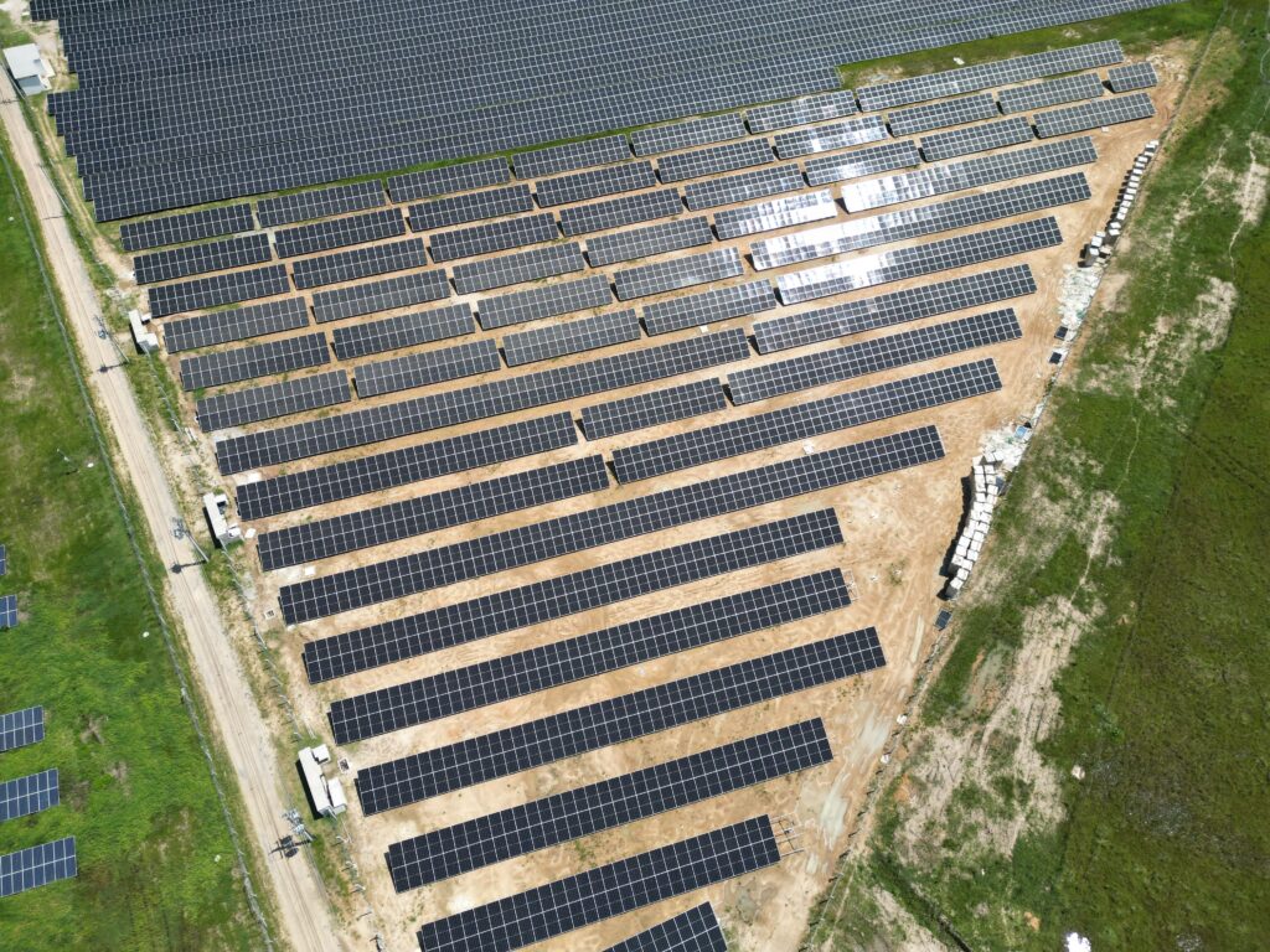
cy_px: 476
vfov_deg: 56.8
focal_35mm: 24
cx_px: 635
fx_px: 881
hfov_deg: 71.6
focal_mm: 6.72
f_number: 1.7
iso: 130
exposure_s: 1/3000
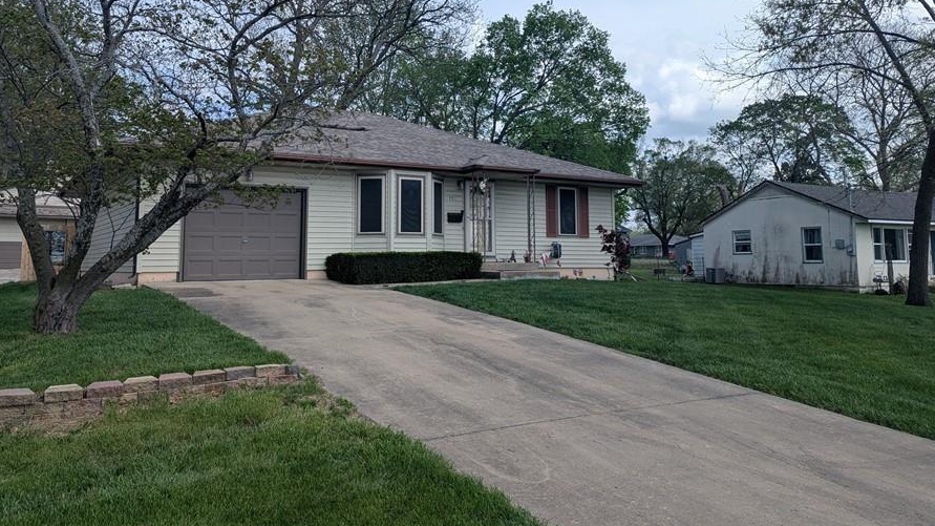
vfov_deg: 38.6
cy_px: 182
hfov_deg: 64.3
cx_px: 471
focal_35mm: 30
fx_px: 744
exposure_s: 1/2358
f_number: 1.85
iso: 47
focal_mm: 6.81
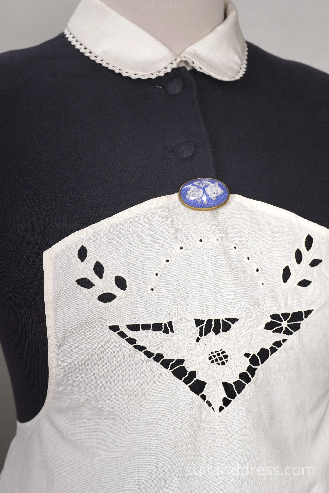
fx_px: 658
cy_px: 246
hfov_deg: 28.1
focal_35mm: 48
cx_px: 164
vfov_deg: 41.1
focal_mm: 32
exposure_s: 1/25
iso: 320
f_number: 7.1
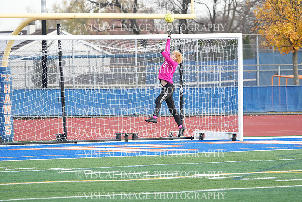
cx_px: 151
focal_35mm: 324
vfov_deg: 4.2
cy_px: 101
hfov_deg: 6.4
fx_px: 2719
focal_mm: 324
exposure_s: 1/1250
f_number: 6.3
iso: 2000
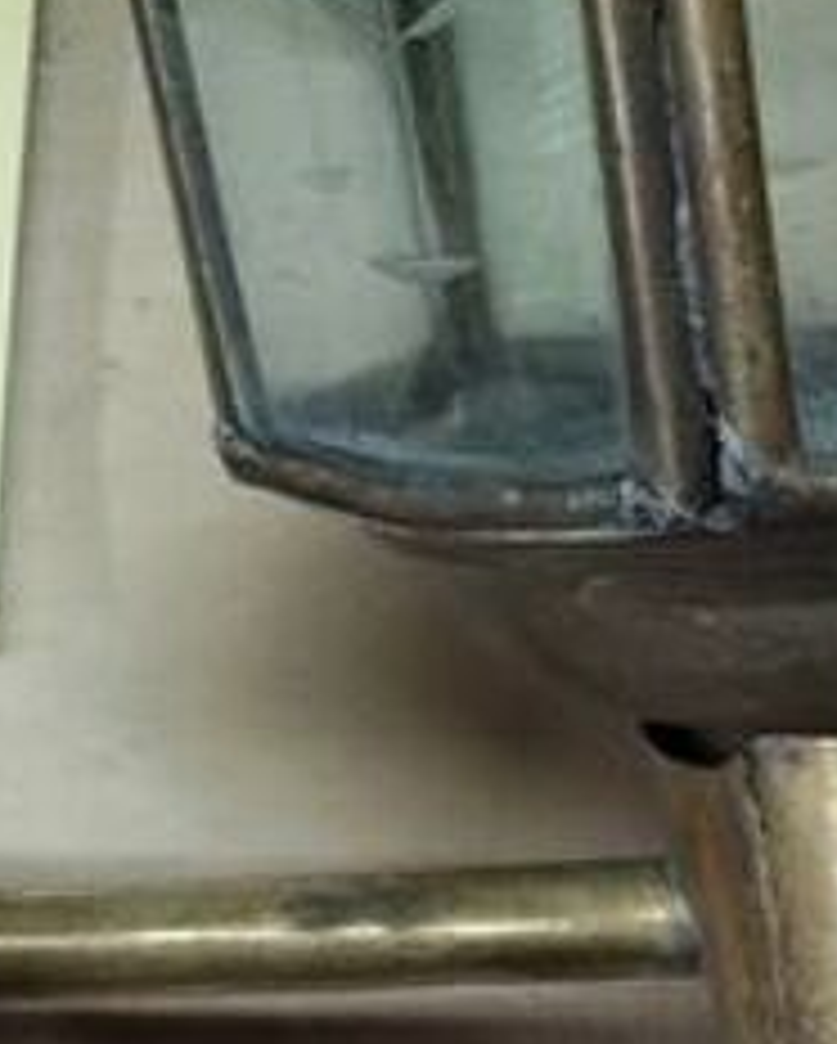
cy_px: -304
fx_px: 4329
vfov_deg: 13.3
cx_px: -176
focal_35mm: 140
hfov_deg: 10.8
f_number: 1.8
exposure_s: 1/33.3
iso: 352
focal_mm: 4.15
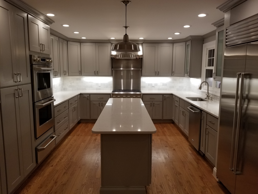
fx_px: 194
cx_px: 129
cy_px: 97
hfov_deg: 67.3
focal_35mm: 26
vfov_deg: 53.1
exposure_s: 1/120
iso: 80
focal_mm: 4.3
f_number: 1.7
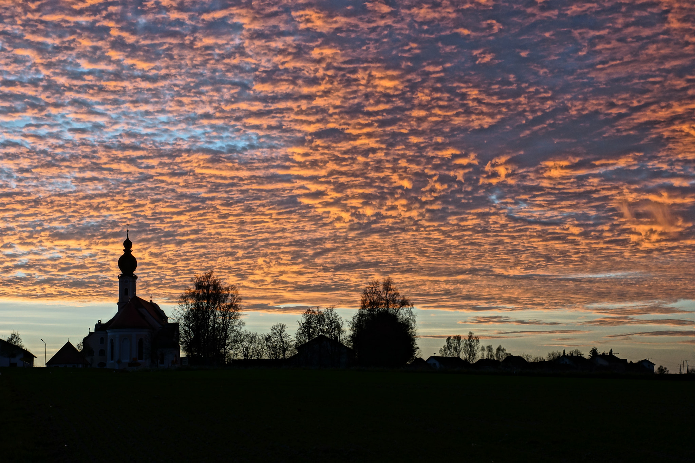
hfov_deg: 29.9
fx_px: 1303
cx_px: 348
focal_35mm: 68
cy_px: 232
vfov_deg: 20.2
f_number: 7.1
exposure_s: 1/100
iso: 400
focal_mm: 45
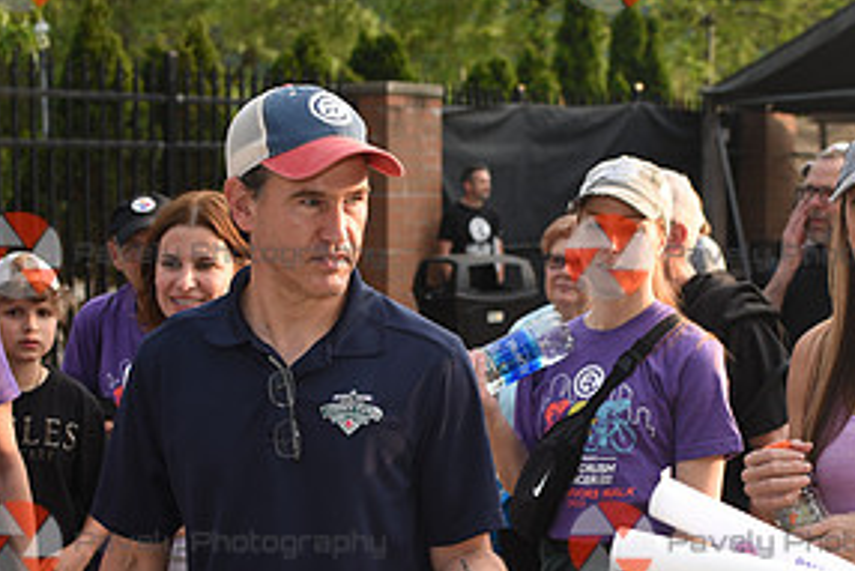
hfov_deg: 28.4
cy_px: 444
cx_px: 502
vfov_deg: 19.1
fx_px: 1687
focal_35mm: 71
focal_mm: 35
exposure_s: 1/160
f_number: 5
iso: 160
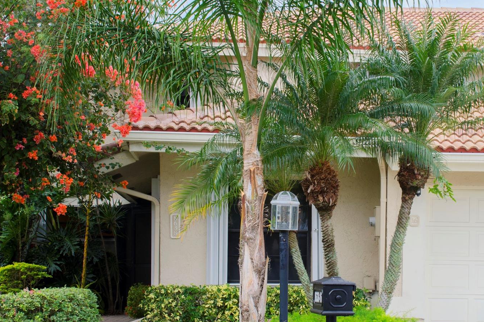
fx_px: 981
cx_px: 314
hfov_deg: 27.6
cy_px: 179
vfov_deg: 18.7
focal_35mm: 73
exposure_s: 1/80
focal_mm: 32
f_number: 10
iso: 250
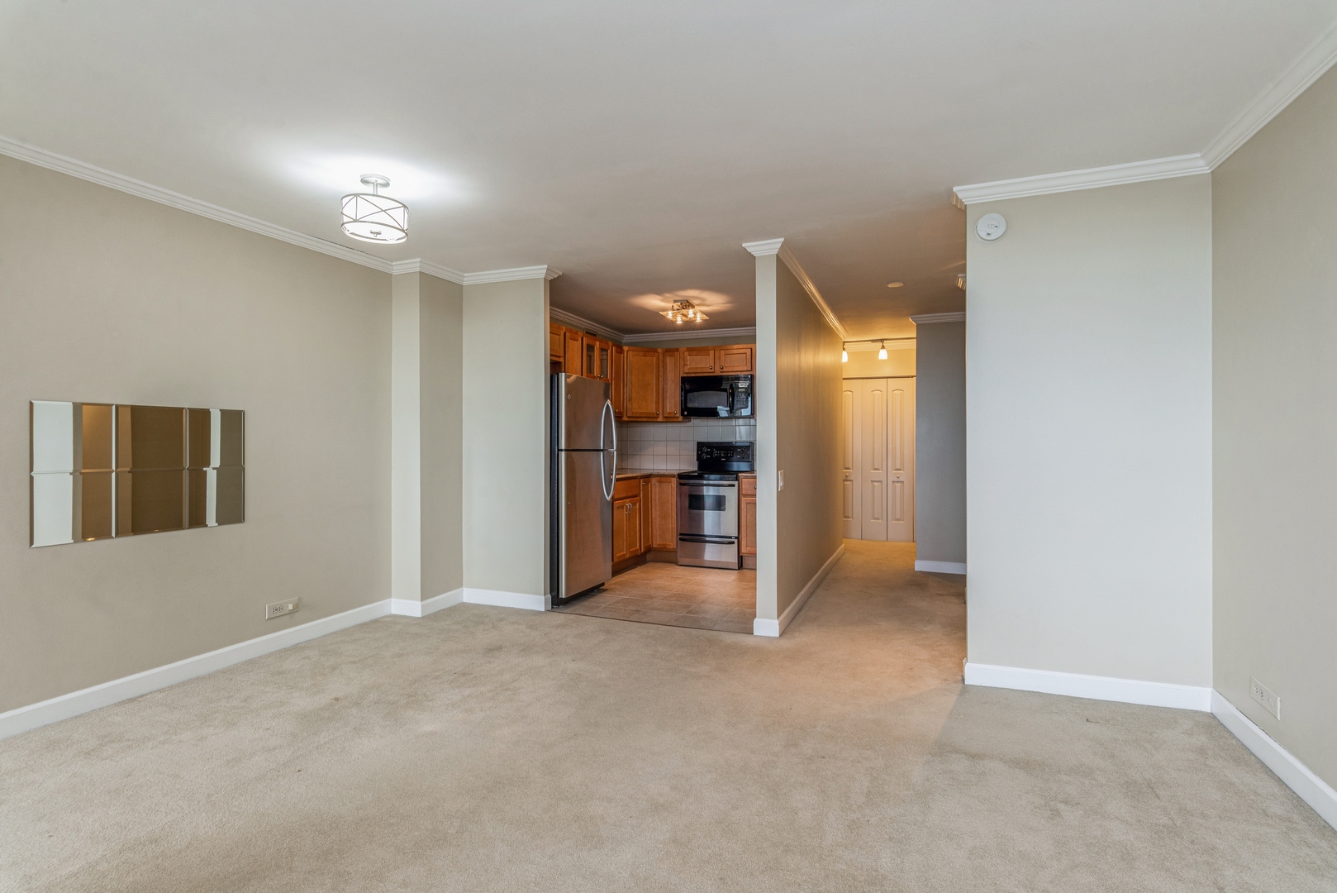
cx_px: 668
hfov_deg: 93.3
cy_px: 446
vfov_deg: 70.5
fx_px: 632
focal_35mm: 17
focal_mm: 17
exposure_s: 1/10
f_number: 8
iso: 200
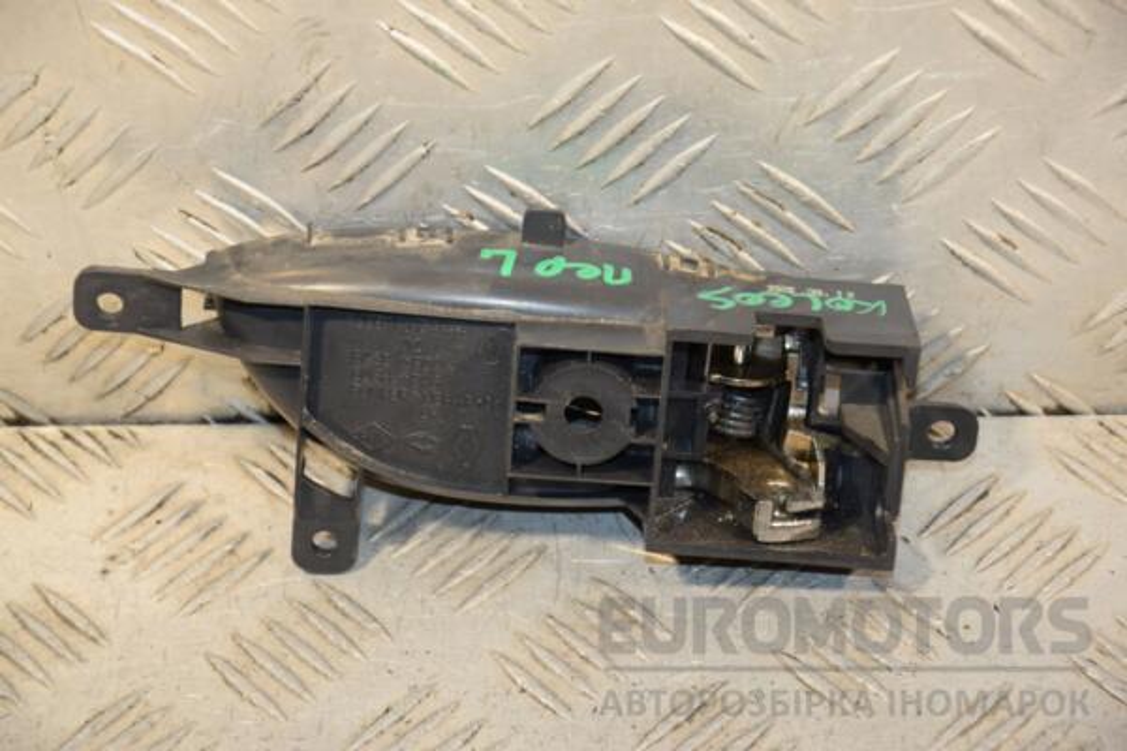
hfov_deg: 16.1
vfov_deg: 10.8
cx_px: 564
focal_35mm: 128
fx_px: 3991
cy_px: 376
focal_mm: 85
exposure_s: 1/160
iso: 800
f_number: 5.6
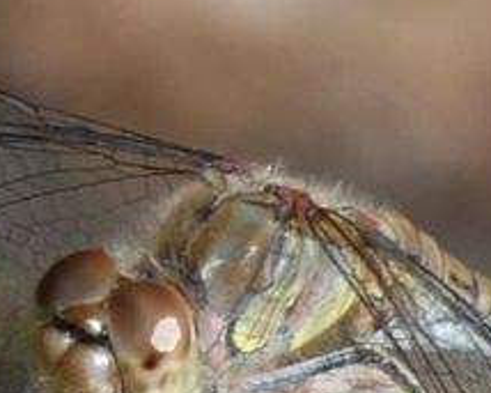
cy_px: 515
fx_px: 21003
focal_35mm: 1446
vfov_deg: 1.1
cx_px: 180
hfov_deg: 1.3
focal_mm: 66.7
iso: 100
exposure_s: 1/80
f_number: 5.6
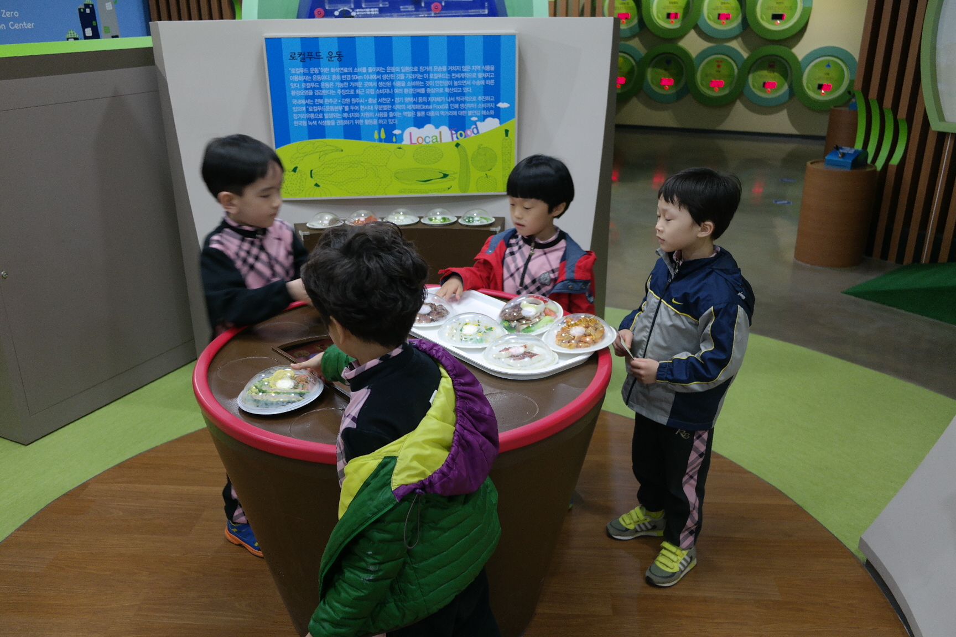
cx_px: 478
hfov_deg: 61.9
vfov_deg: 43.6
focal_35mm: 30
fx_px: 797
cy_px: 318
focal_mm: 20
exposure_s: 1/40
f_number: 3.5
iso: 400
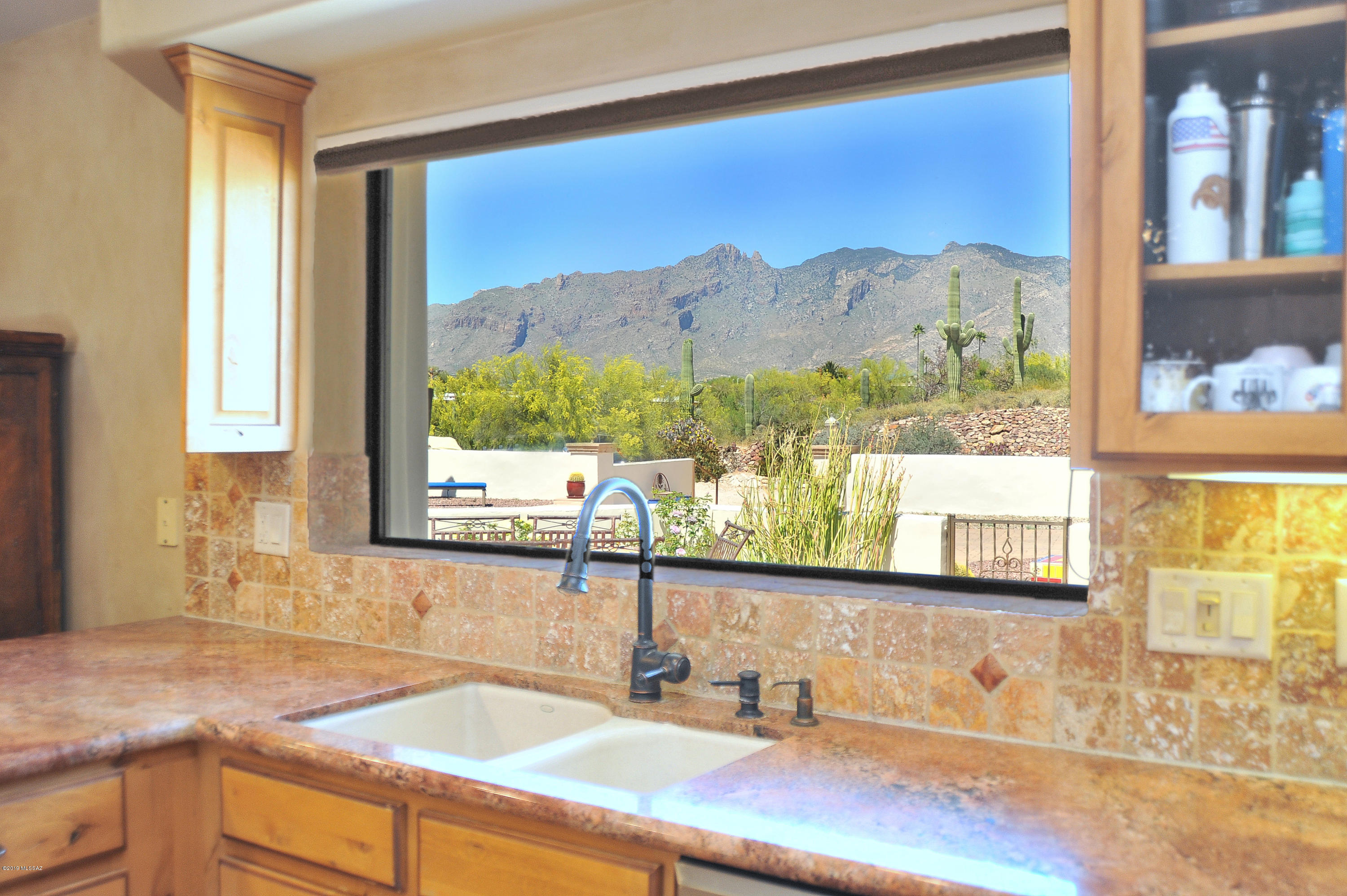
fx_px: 1309
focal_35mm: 35
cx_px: 674
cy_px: 448
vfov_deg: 37.8
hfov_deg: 54.5
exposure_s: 1/50
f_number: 4.5
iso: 800
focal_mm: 35
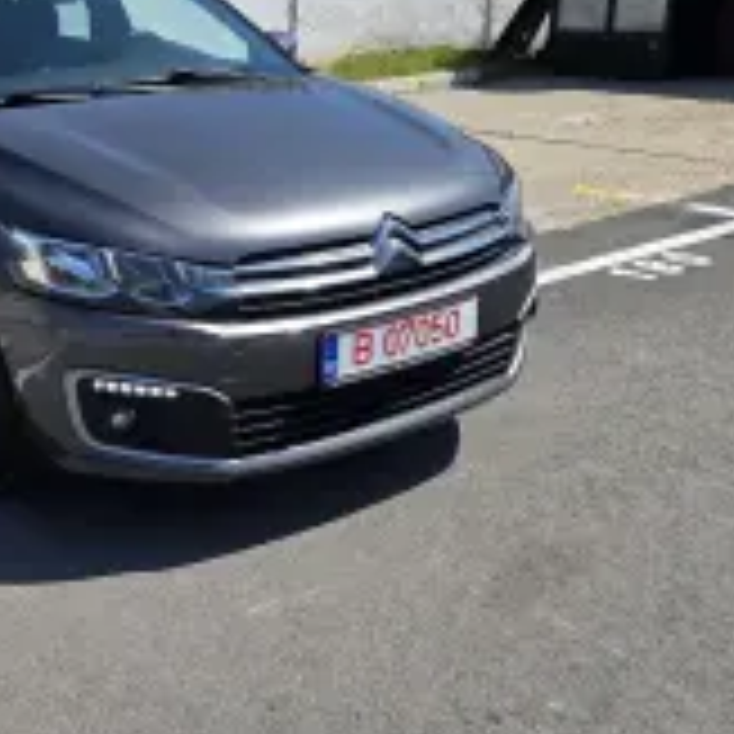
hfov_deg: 35.3
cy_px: 324
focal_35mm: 45
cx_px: 68
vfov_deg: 37.5
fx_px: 1080
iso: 40
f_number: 1.7
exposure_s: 1/3018
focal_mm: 6.3
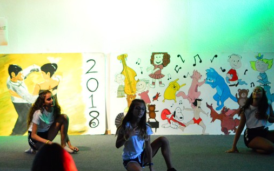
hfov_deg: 19.1
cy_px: 103
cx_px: 51
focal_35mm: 108
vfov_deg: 12.1
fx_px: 807
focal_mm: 35
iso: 3200
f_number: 1.8
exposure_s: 1/100
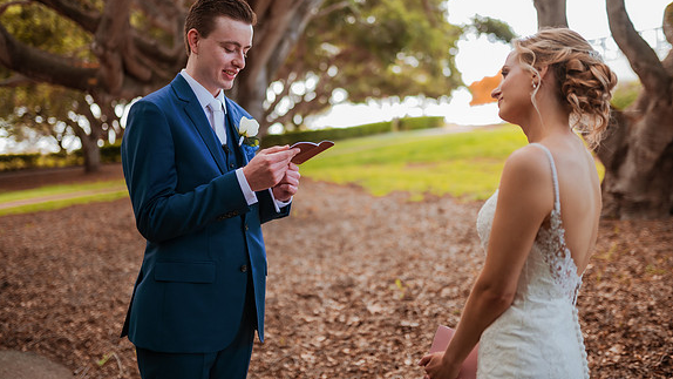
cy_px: 163
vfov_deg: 32.0
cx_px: 336
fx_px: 660
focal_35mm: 37
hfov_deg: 54.0
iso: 320
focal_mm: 35
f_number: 1.4
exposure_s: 1/800
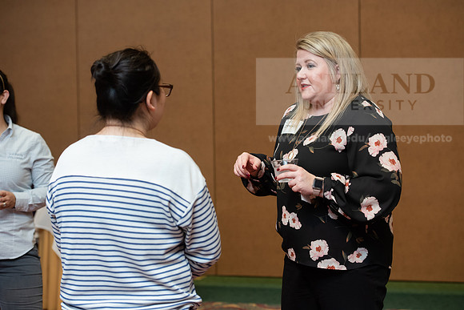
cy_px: 155
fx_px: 1057
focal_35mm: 82
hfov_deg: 24.8
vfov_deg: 16.7
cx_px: 232
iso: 1600
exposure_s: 1/200
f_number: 5
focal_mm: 82
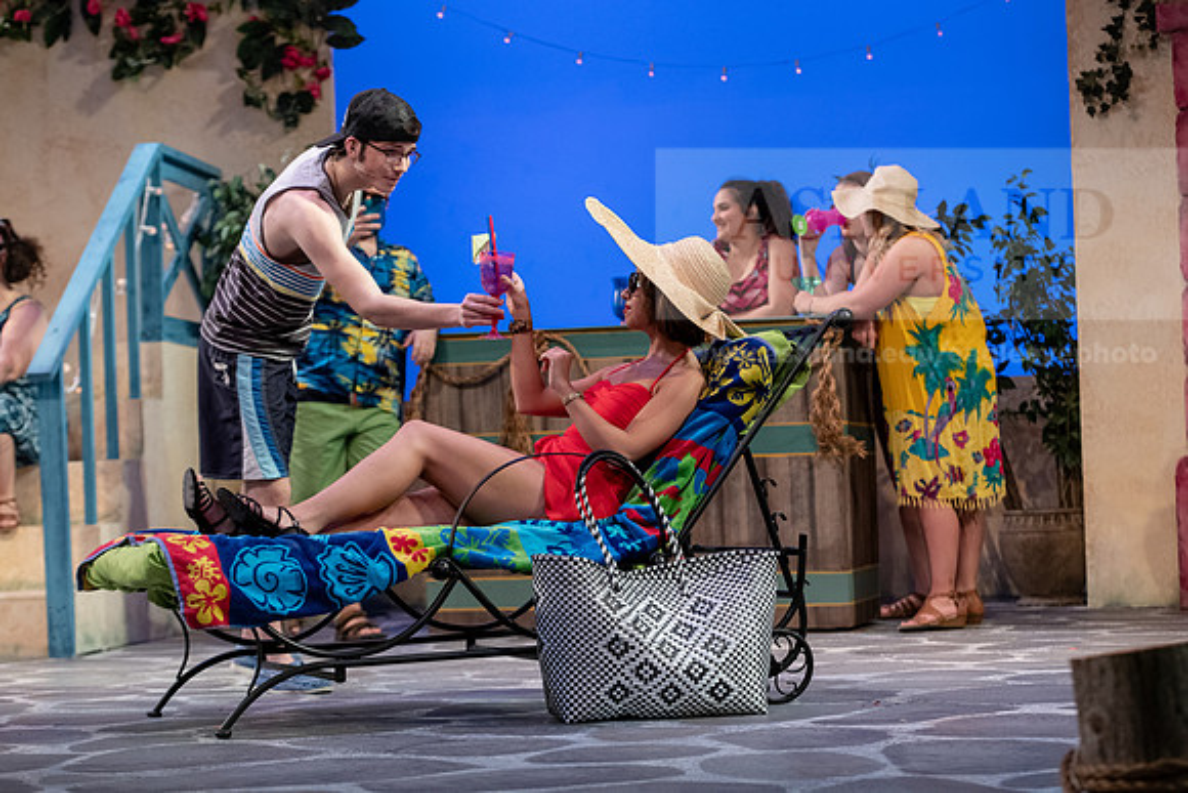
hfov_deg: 23.6
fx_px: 2839
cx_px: 594
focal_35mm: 86
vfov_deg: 15.9
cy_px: 396
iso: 2000
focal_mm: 86
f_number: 4
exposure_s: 1/250
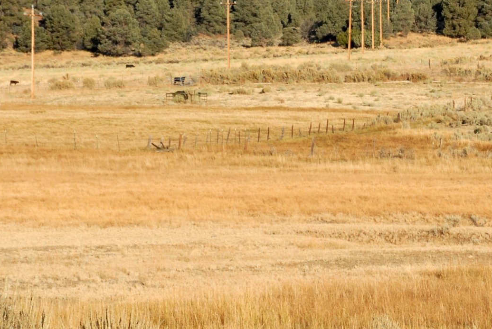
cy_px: 10
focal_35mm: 178
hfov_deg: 11.4
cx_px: 484
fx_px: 2436
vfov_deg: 7.7
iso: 200
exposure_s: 1/350
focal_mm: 44
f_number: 10
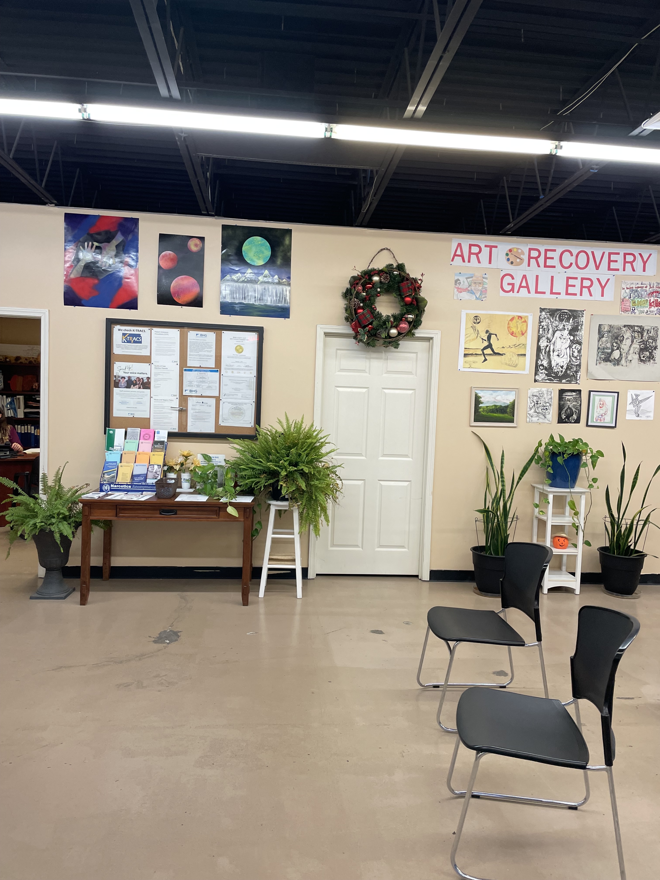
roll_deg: -3.0
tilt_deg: -3.9
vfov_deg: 67.3
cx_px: 330
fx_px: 661
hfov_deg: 53.1
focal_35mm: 26
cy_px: 440
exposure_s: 1/120
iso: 125
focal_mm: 4.2
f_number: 1.6
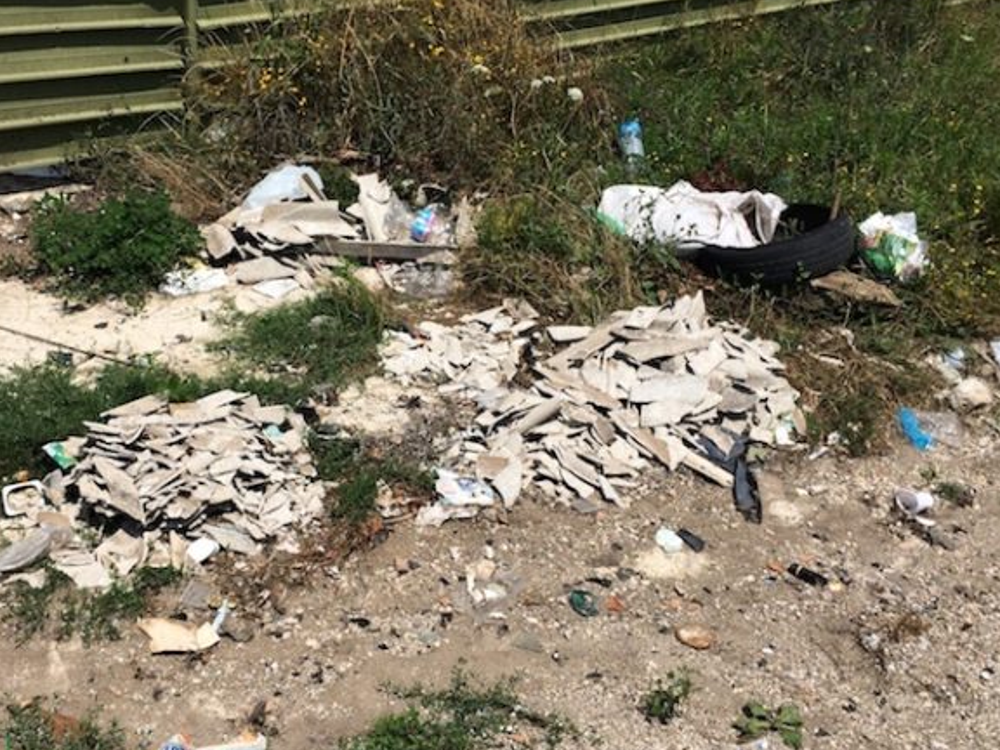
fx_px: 1156
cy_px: 318
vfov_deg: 35.9
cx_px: 431
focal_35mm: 40
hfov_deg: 46.7
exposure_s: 1/4566
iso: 32
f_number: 2.2
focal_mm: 4.12
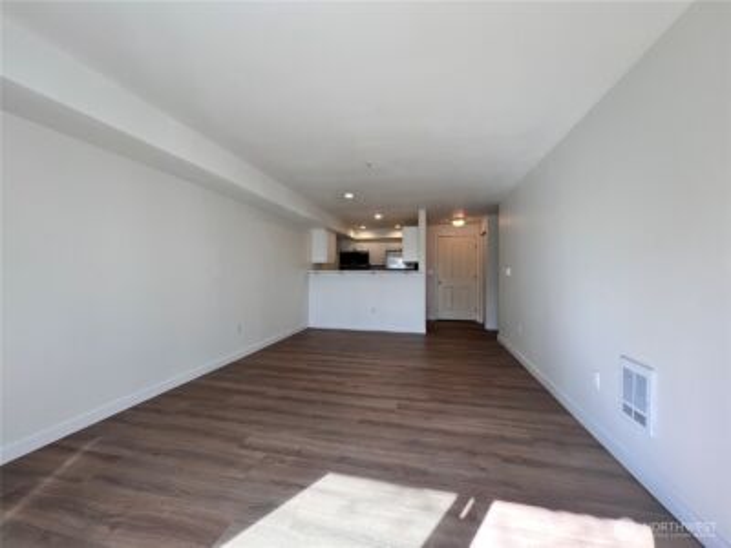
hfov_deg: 106.2
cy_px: 274
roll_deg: -0.1
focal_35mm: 13
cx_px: 366
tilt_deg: +0.4
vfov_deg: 89.9
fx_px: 275
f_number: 1.8
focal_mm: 1.57
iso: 40
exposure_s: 1/120
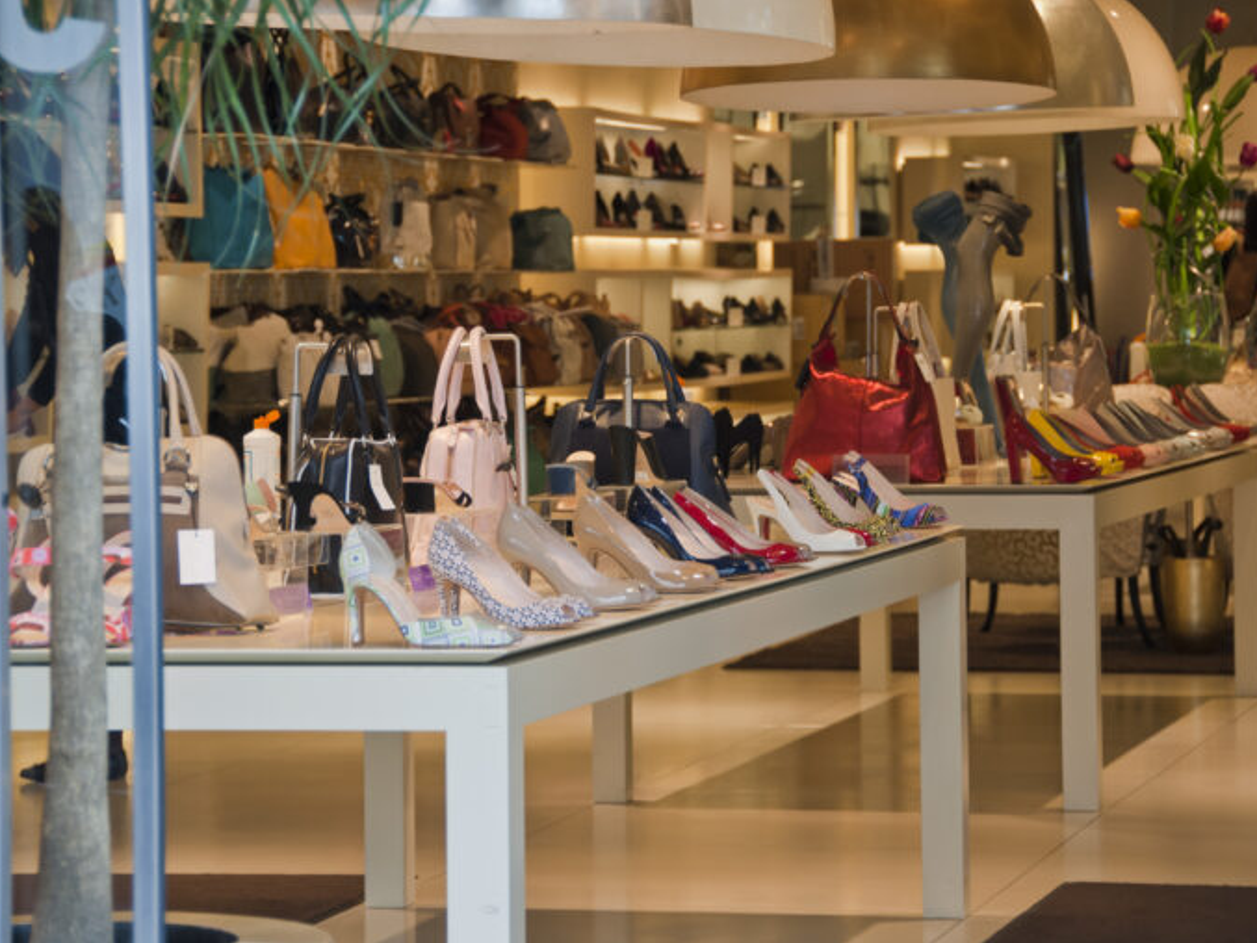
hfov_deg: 14.7
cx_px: 655
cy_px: 472
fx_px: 4867
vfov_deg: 11.1
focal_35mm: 134
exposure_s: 1/50
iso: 200
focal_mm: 82
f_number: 5.6
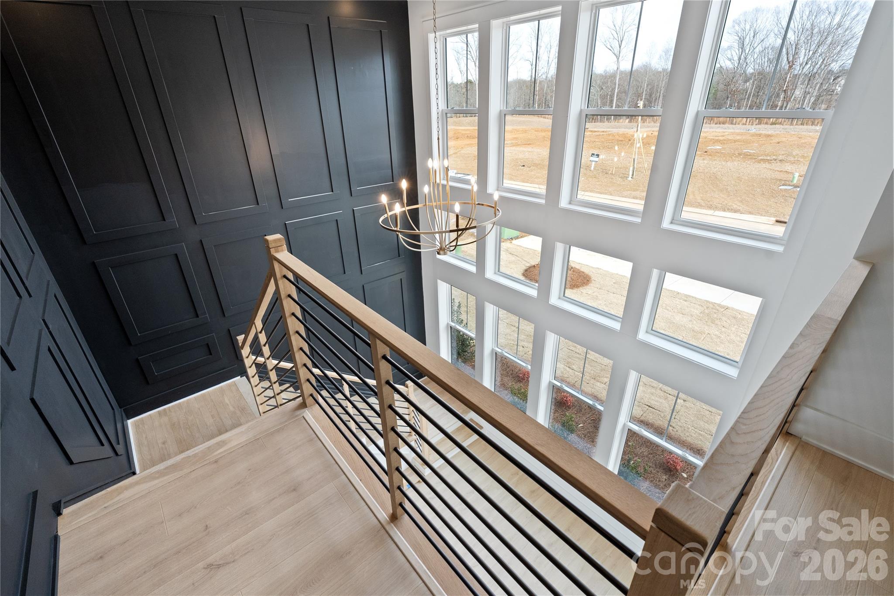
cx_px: 447
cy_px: 298
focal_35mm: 16
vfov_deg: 73.7
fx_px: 397
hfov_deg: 96.7
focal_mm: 16
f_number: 7.1
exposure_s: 1/60
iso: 1250
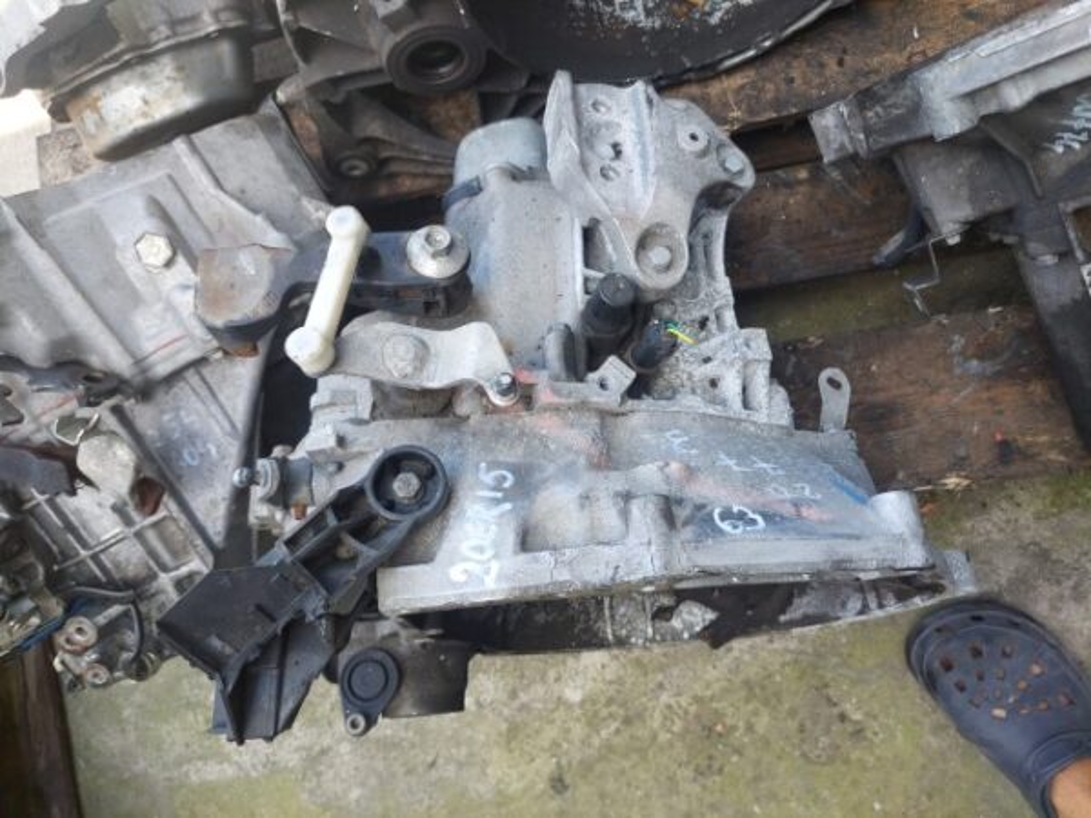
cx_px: 546
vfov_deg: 54.9
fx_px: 788
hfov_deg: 69.4
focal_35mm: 25
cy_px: 409
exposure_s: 1/132
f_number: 1.8
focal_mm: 5.23
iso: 40
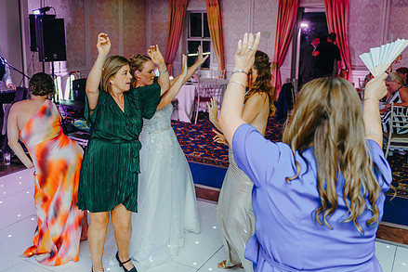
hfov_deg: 51.4
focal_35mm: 37
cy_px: 113
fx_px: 419
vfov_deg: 35.9
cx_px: 158
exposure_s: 1/200
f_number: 2.8
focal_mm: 28
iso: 1600
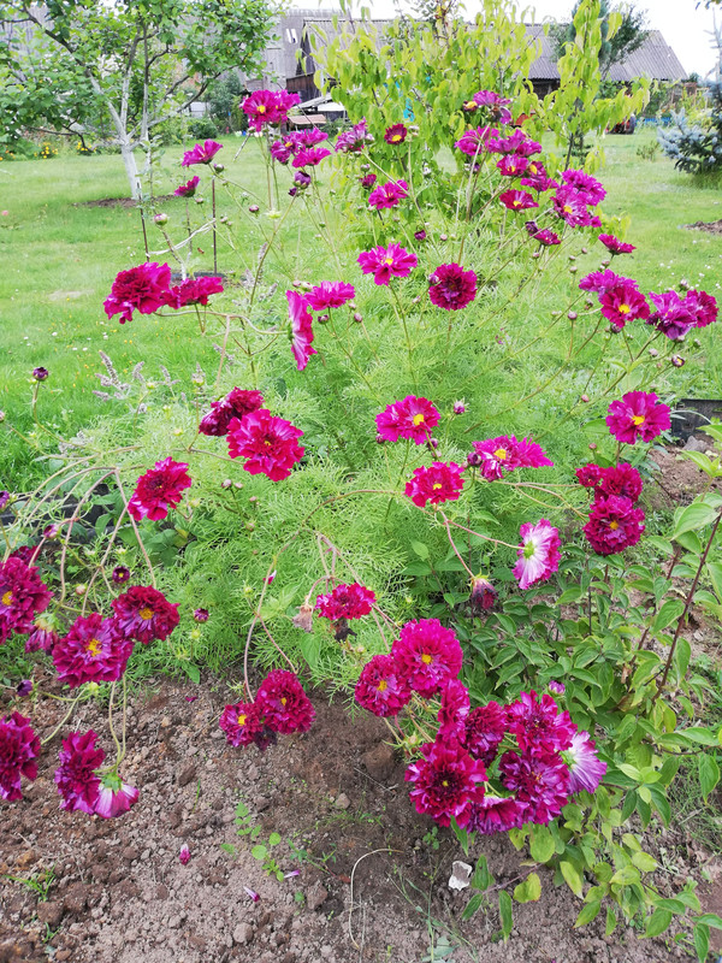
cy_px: 482
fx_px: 723
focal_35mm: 26
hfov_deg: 53.1
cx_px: 361
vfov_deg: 67.3
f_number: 2.2
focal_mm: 3.81
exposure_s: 1/50
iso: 80
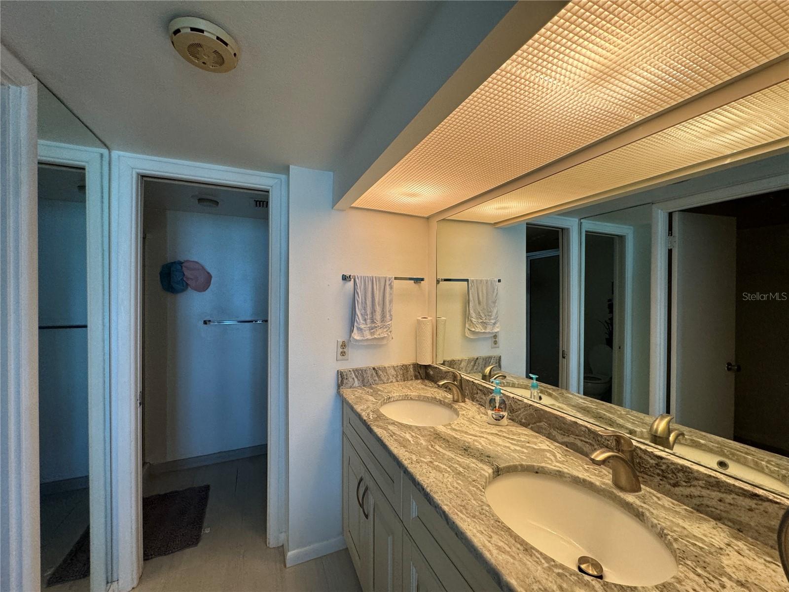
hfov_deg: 102.1
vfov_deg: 85.7
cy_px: 296
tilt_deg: -0.2
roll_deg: -0.5
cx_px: 394
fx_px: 319
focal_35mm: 14
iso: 200
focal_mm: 2.22
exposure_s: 1/60
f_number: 2.2
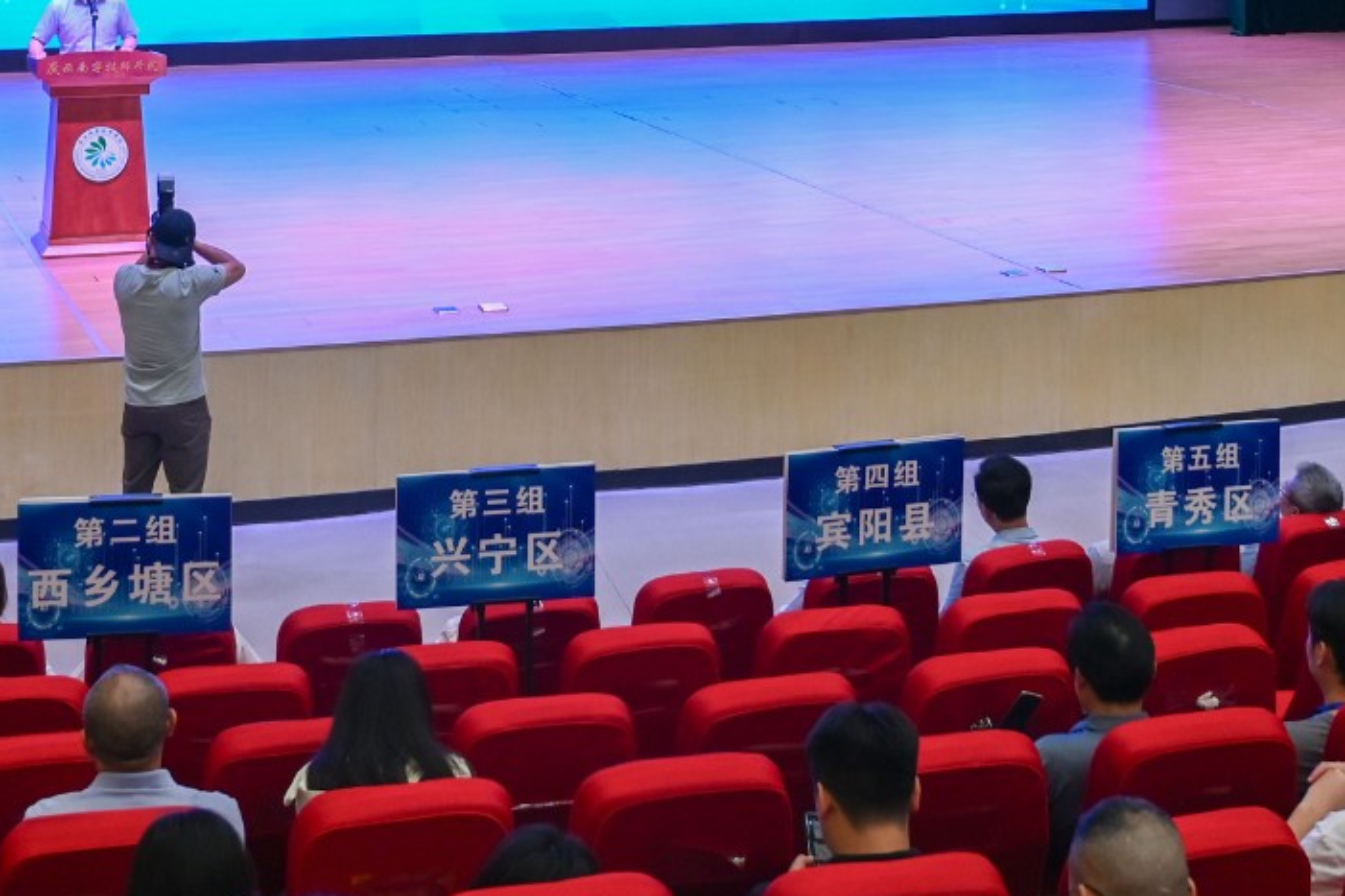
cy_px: -92
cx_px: 621
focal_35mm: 65
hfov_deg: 31.0
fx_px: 2428
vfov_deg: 20.0
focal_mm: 24
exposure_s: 1/160
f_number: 4
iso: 800
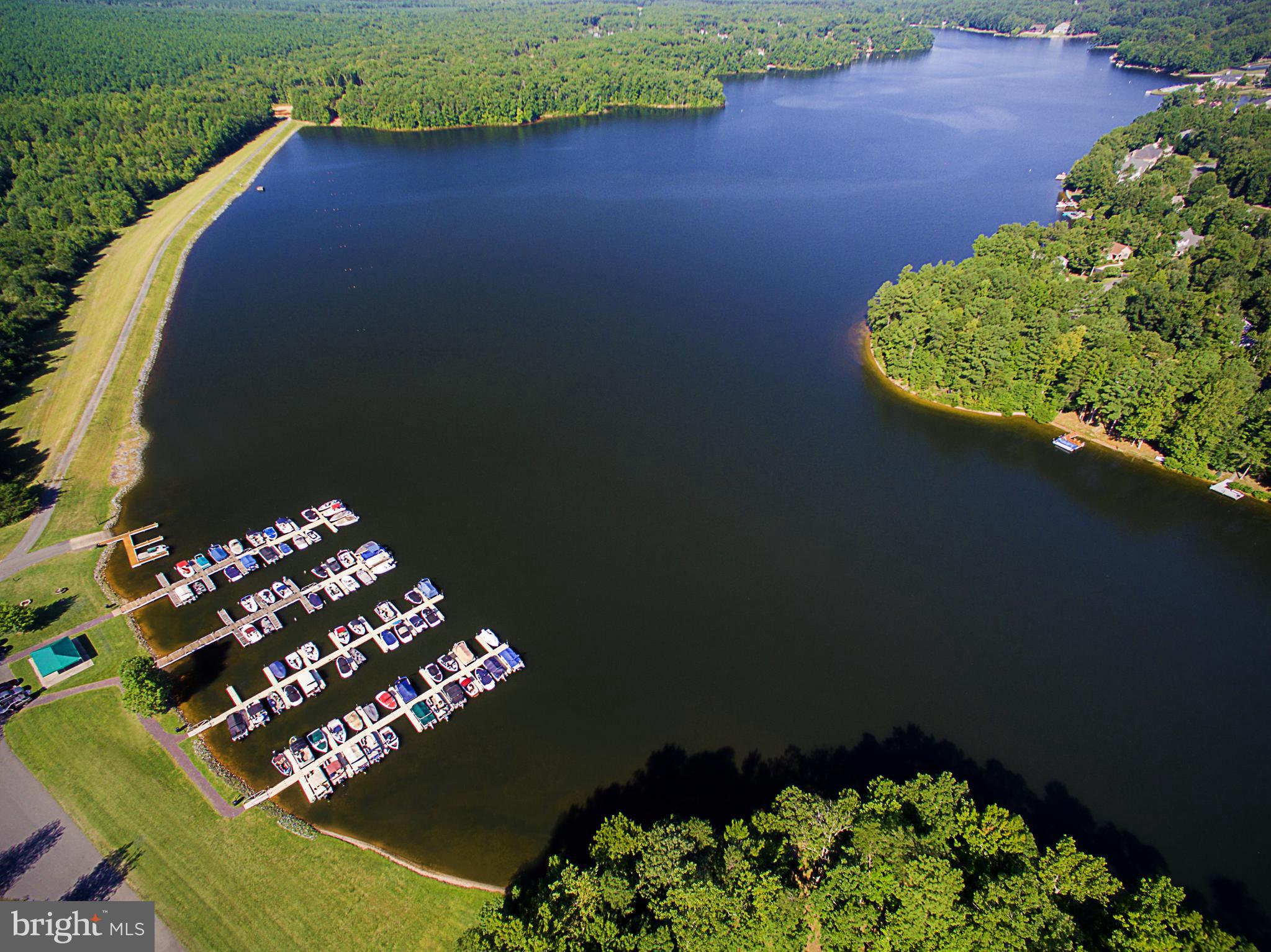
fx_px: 734
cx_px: 636
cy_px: 476
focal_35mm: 20
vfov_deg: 65.9
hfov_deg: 81.8
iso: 100
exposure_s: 1/180
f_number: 2.8
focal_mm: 3.61
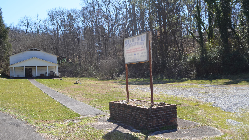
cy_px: 60
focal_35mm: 35
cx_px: 125
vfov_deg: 33.7
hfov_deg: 56.6
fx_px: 231
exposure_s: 1/250
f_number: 8
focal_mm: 22
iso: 180
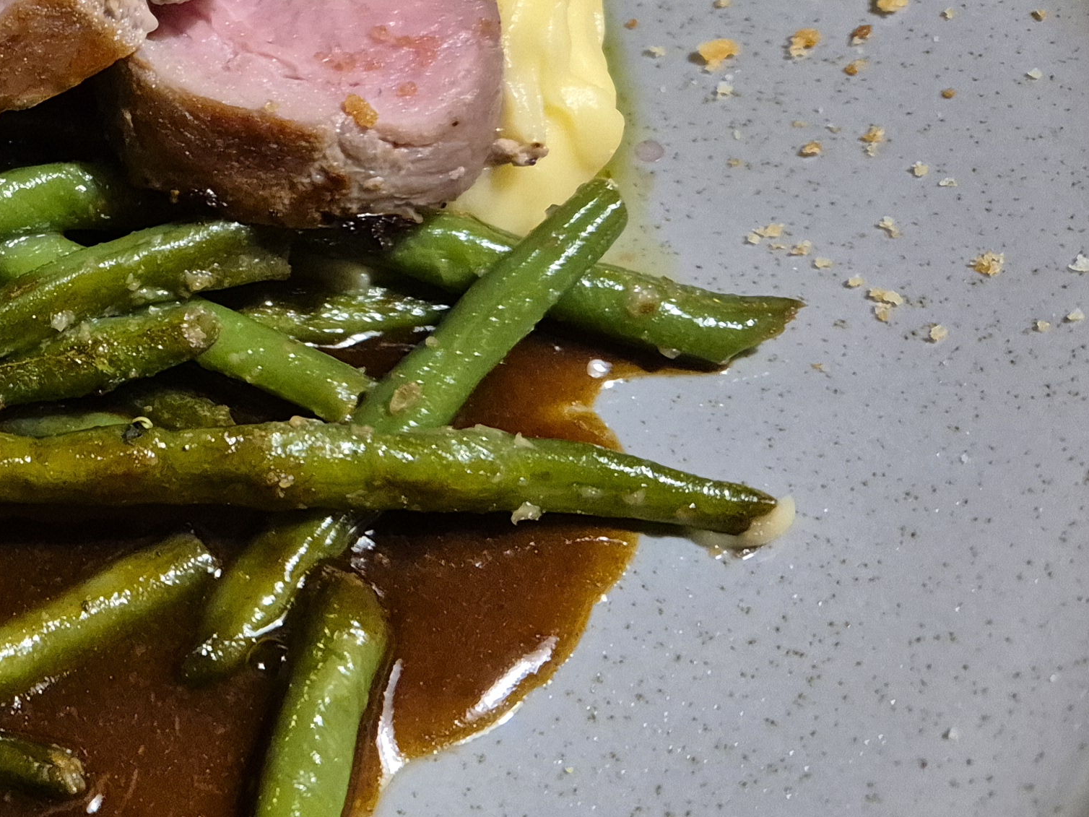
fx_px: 1919
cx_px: -175
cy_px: 181
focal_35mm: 61
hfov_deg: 28.2
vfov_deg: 23.7
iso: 1600
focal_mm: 5.4
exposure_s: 1/100
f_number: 1.8
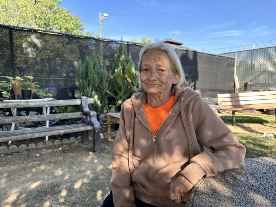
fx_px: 191
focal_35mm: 24
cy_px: 104
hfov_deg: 71.6
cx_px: 138
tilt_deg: -6.1
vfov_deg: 56.8
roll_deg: +0.8
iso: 80
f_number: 1.78
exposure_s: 1/667
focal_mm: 6.86
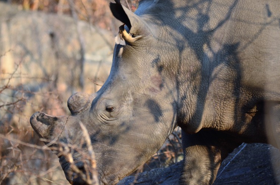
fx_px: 4695
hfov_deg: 3.4
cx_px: 141
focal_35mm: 605
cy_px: 93
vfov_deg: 2.3
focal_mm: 380
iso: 400
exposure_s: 1/320
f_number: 6.3
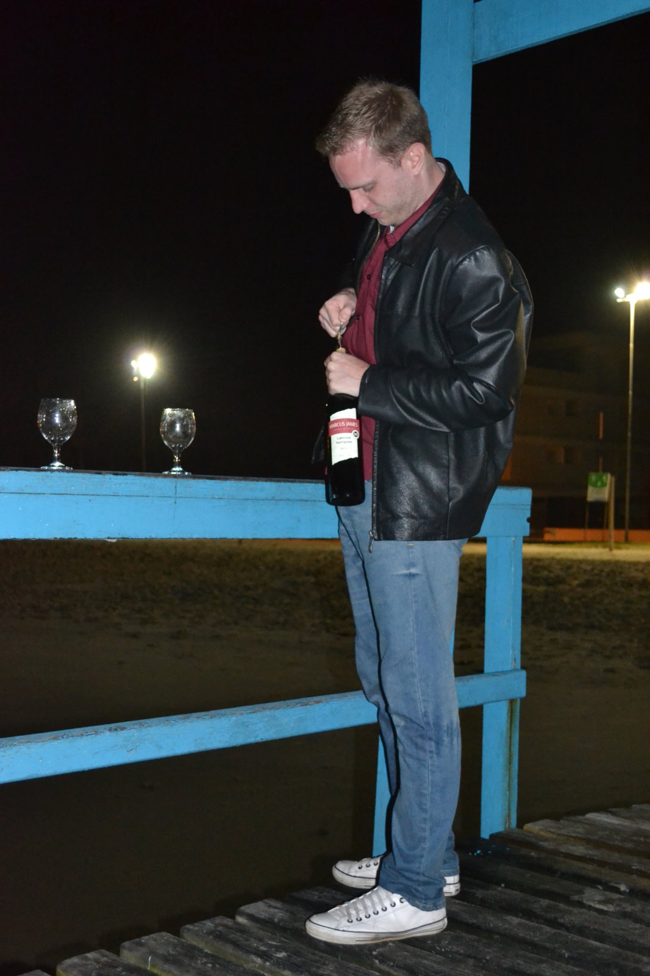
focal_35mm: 44
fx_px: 1179
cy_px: 488
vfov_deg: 45.0
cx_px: 325
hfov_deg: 30.8
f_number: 4.5
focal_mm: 29
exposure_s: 1/60
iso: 3200
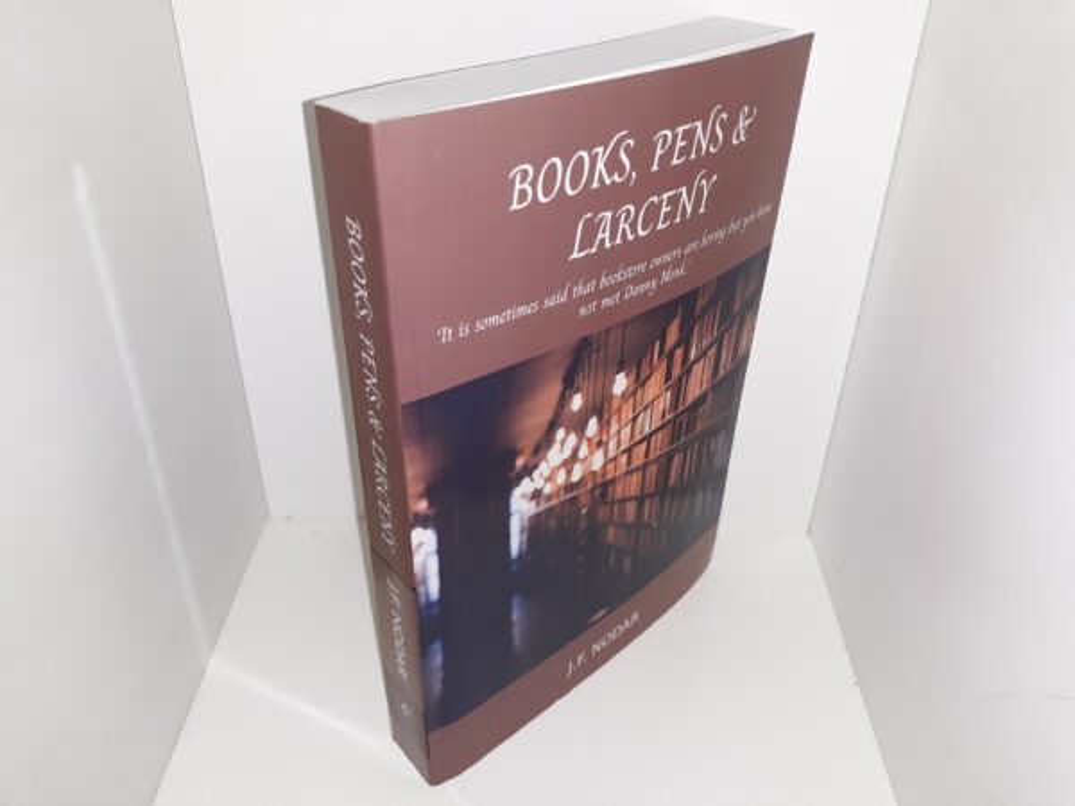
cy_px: 403
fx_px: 870
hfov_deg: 63.4
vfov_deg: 49.7
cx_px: 538
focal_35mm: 28
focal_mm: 3.7
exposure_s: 1/120
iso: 50
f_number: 1.7
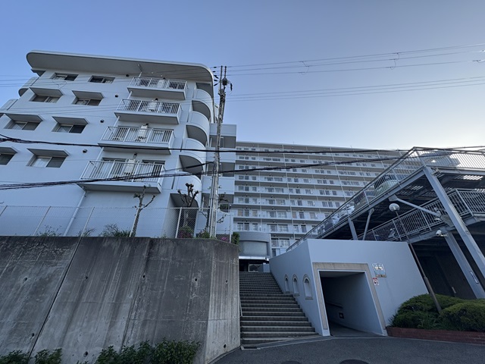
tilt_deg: +31.3
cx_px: 242
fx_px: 196
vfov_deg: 85.7
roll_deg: -0.6
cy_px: 182
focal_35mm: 14
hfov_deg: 102.1
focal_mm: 2.22
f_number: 2.2
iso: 64
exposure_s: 1/1034
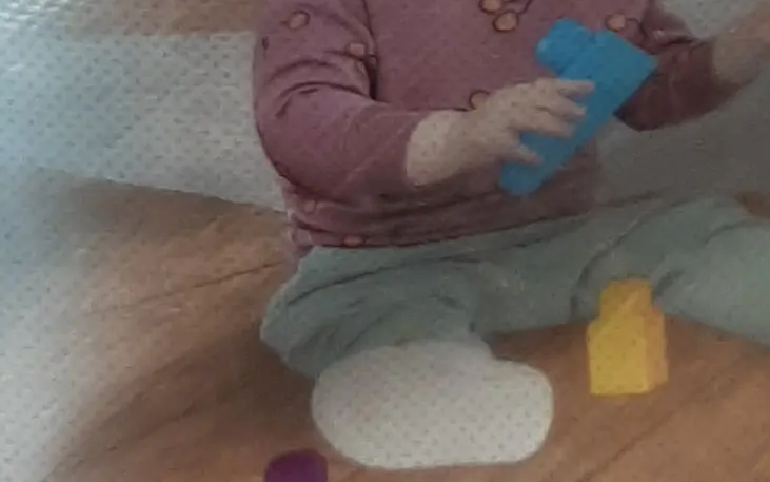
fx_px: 3190
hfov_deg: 13.7
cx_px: 573
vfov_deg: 7.9
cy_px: -701
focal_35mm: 152
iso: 64
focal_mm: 3.93
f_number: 1.7
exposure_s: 1/50
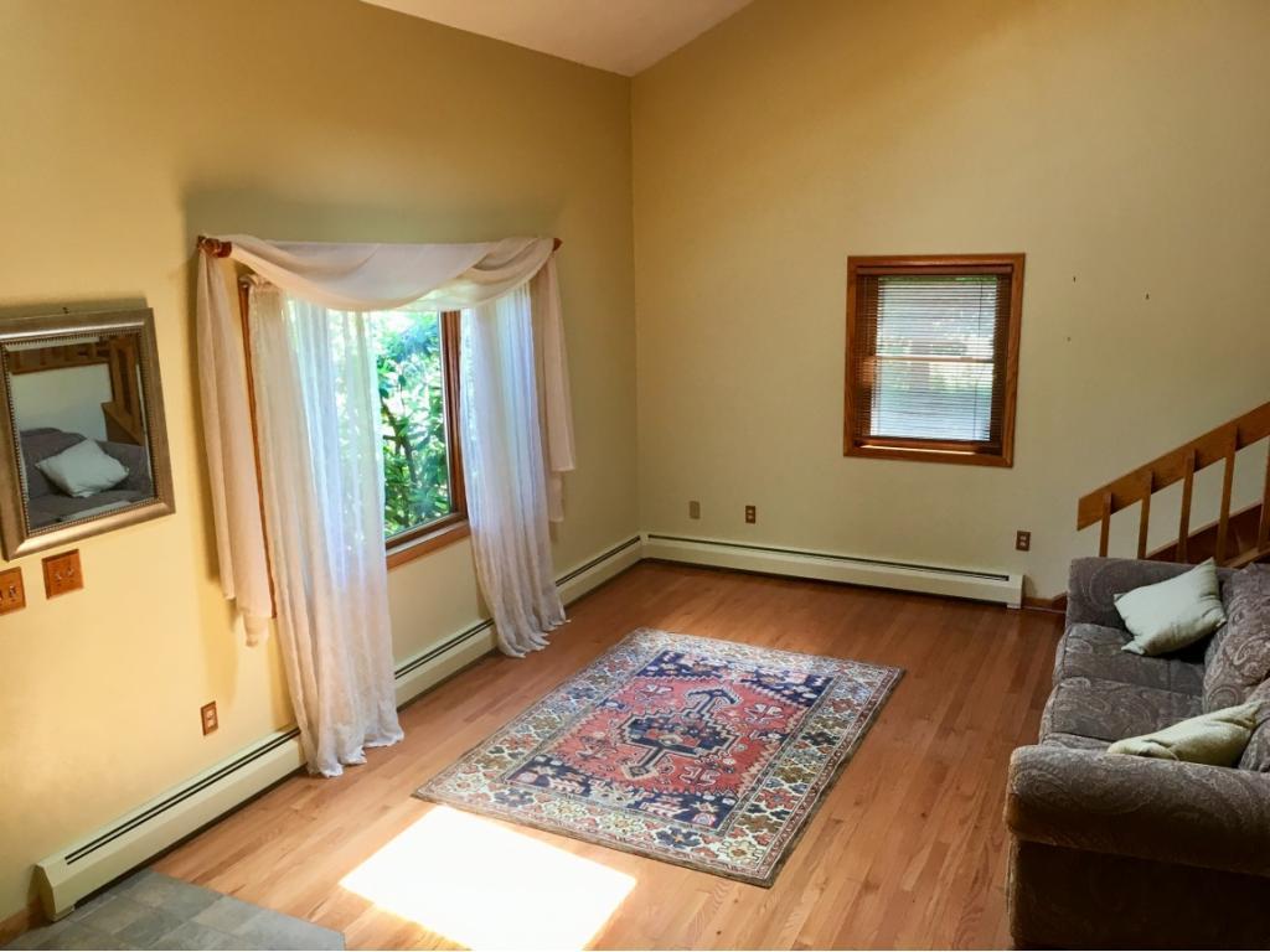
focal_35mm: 29
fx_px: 1064
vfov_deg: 48.2
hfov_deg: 61.7
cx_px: 635
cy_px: 476
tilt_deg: -12.2
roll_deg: +0.9
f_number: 2.2
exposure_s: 1/30
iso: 32
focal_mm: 4.15
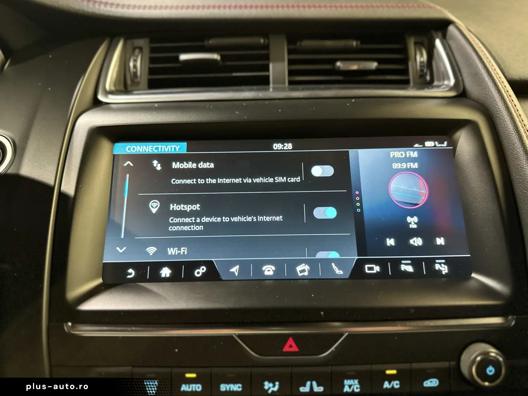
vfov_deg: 56.8
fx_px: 366
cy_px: 198
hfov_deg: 71.6
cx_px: 264
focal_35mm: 24
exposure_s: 1/44
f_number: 1.78
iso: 800
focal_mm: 6.86
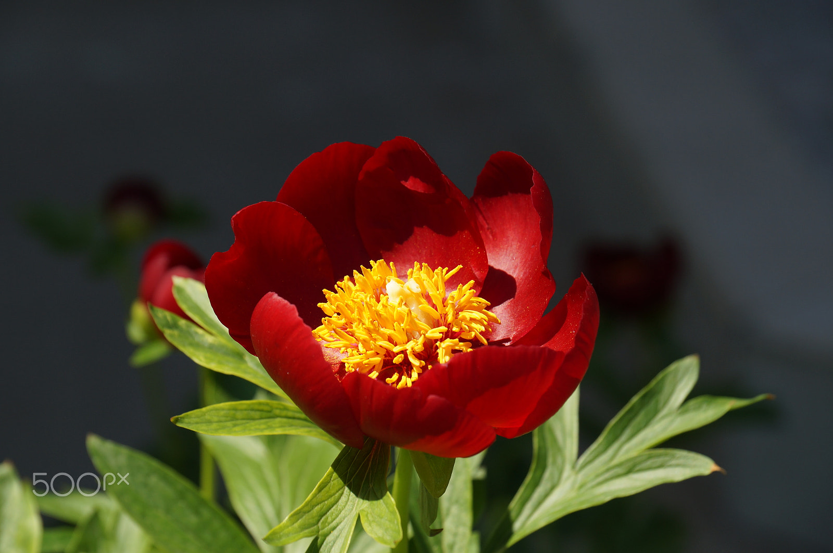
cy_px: 276
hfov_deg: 10.2
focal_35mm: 202
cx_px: 416
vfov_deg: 6.8
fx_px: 4680
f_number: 6.3
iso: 100
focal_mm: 135
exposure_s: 1/320
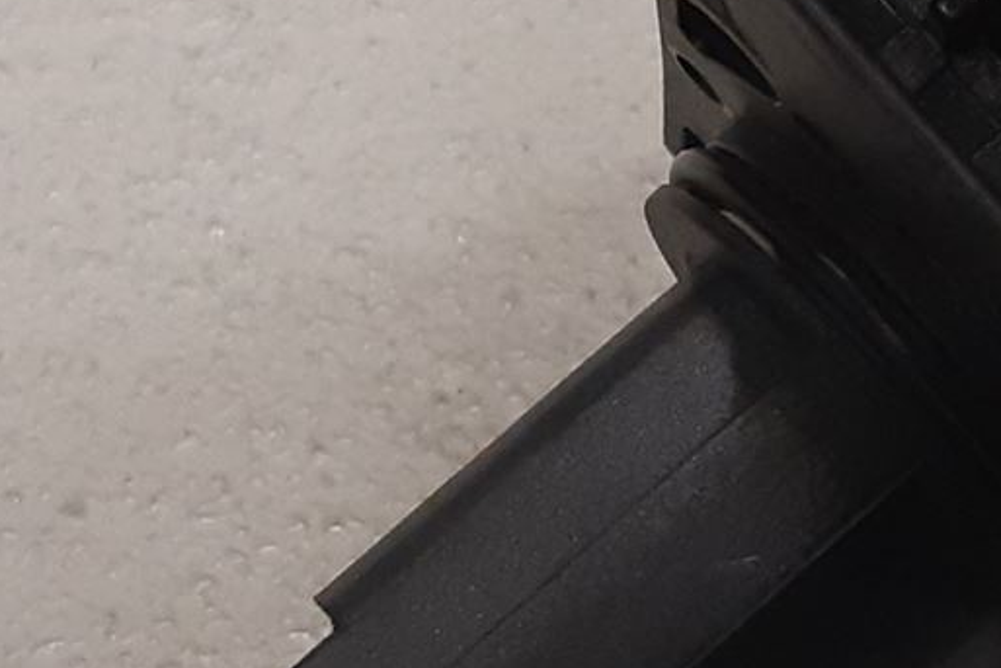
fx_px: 3003
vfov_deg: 12.7
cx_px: 646
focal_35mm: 108
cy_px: 408
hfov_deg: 18.9
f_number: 1.7
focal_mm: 3.93
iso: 200
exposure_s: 1/50
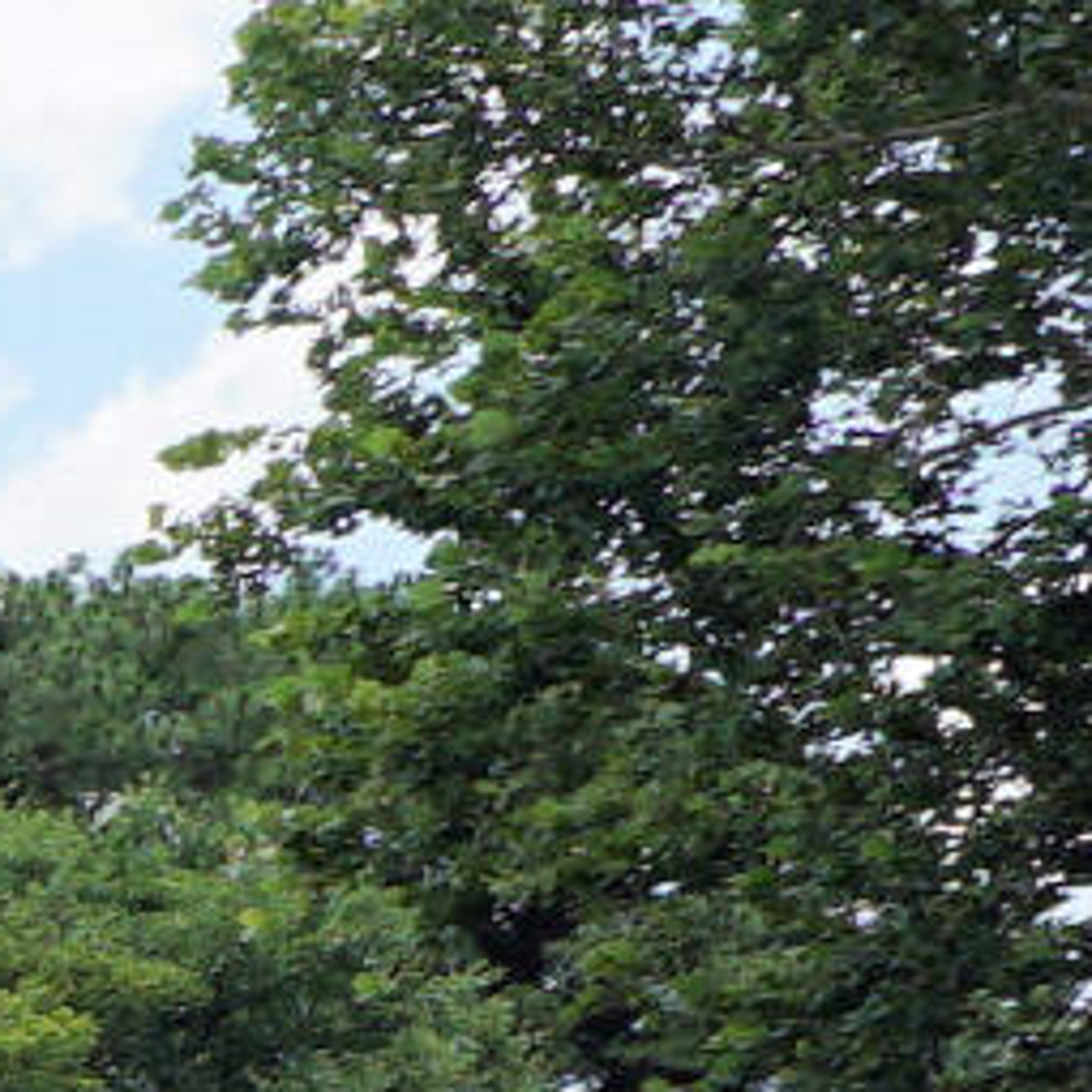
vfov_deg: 11.0
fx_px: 5354
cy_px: 1886
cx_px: -3743
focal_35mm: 150
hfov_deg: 7.1
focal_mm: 10
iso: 100
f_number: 7.1
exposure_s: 1/200
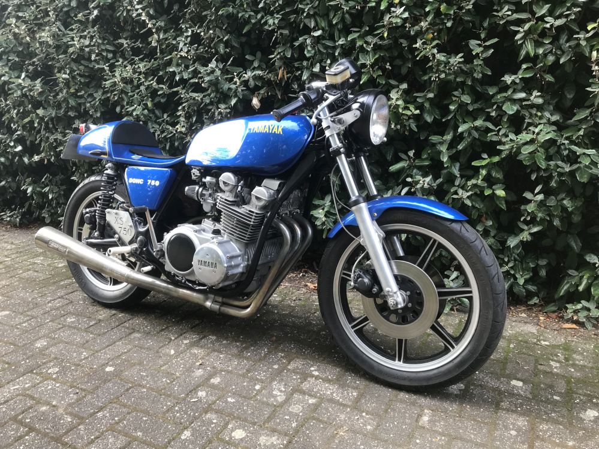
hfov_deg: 63.5
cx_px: 300
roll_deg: +0.4
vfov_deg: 49.7
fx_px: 484
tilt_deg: -13.6
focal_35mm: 28
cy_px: 224
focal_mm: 3.99
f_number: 1.8
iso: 40
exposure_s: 1/94
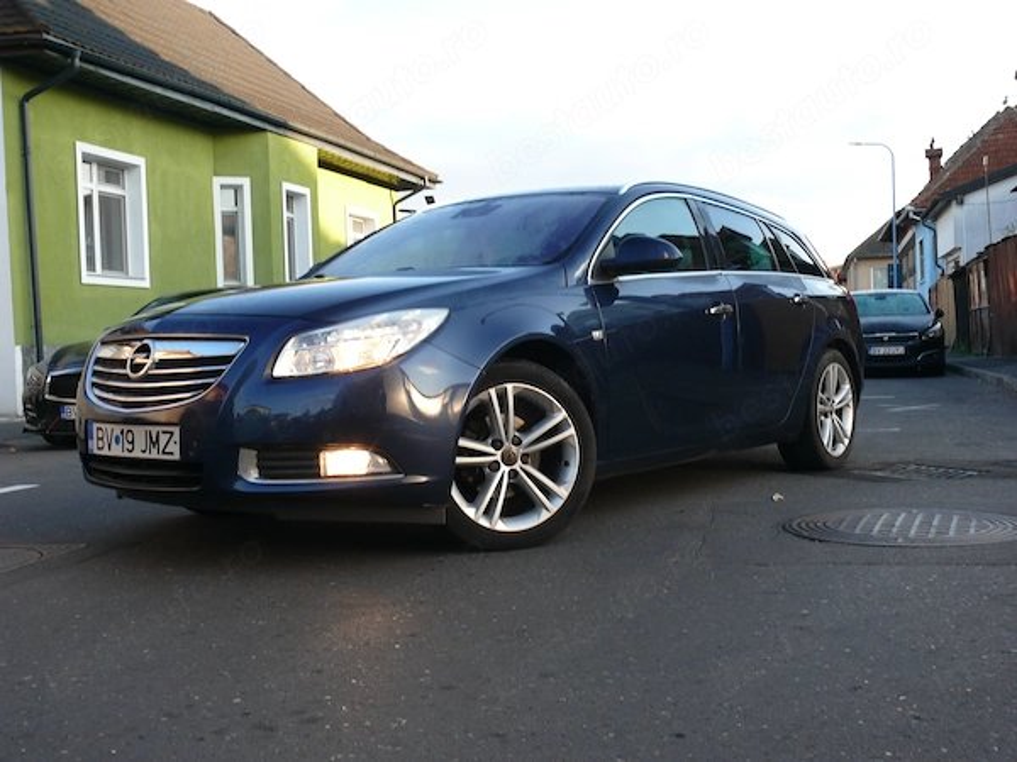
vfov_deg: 36.0
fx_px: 1175
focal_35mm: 40
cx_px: 508
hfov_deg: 46.8
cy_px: 381
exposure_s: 1/125
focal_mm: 8.4
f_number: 3.6
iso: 100
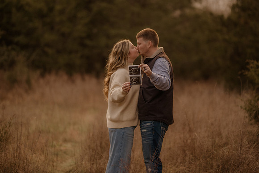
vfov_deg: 16.1
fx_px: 612
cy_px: 86
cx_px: 130
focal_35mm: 85
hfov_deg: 23.9
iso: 320
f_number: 1.4
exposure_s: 1/1000
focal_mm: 85
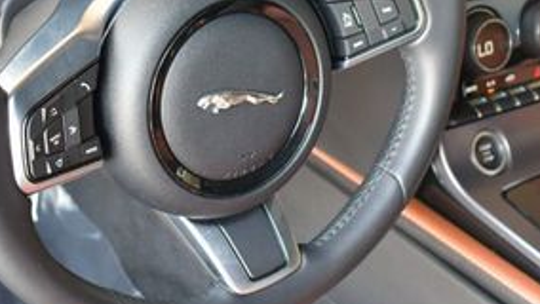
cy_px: 99
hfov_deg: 24.9
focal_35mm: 85
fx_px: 1218
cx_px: 205
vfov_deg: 14.2
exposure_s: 1/125
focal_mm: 24
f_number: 3.8
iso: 1000
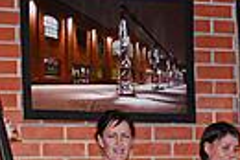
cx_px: 264
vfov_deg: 6.9
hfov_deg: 10.3
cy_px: 260
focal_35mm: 197
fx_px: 1315
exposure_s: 1/60
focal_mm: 38
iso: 900
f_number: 5.3
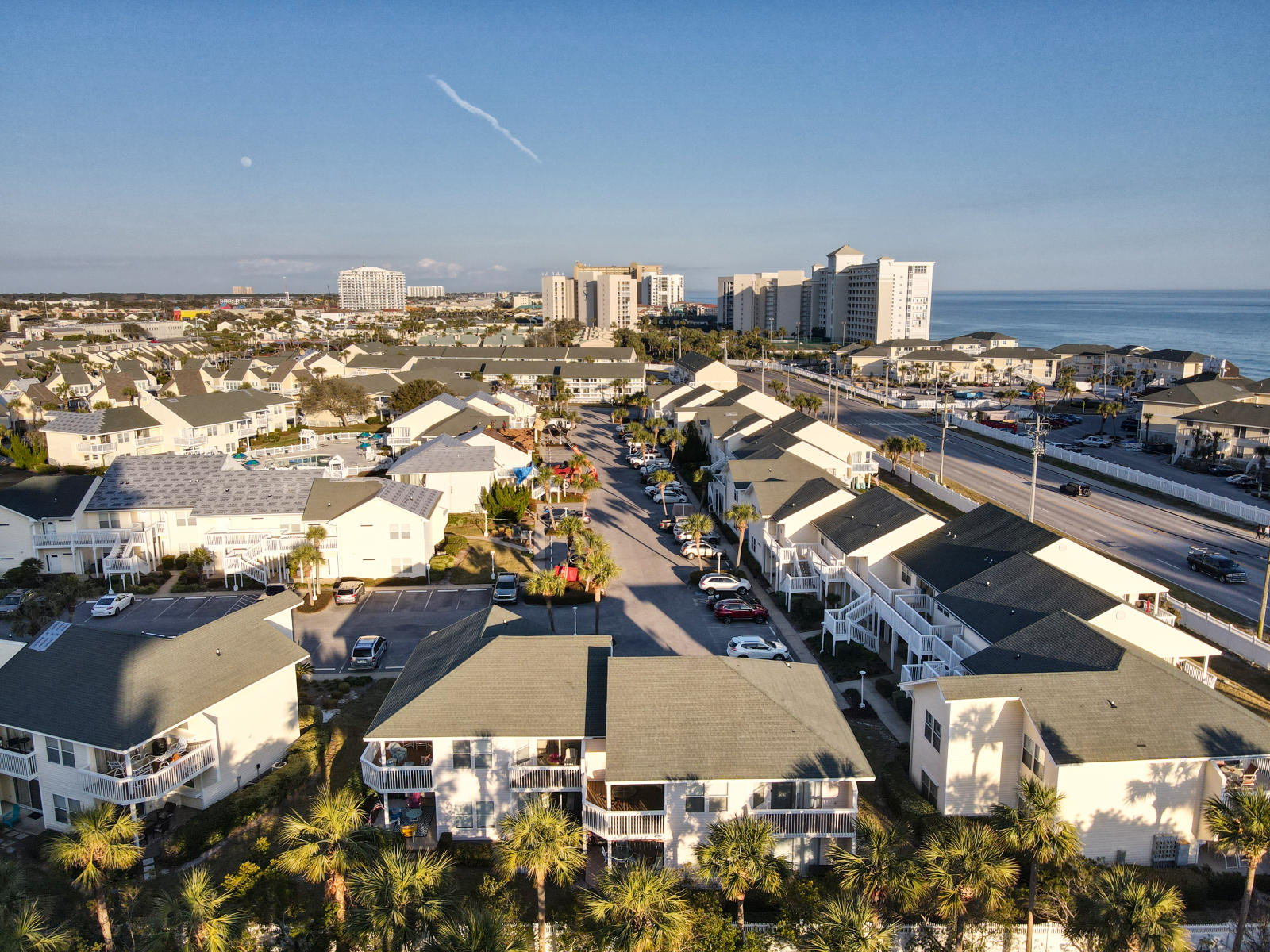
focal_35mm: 24
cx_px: 635
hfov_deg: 71.6
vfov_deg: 56.8
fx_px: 881
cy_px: 476
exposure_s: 1/640
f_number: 2.8
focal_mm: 4.5
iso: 100
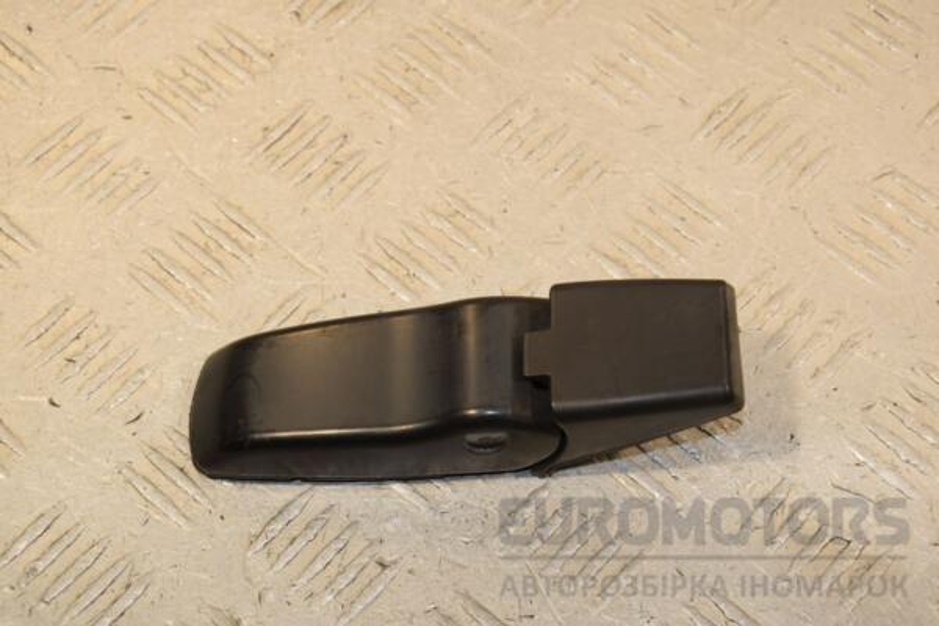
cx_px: 470
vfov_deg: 14.7
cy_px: 313
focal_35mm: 93
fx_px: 2426
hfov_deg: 21.9
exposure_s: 1/200
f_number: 8
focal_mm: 62
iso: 800
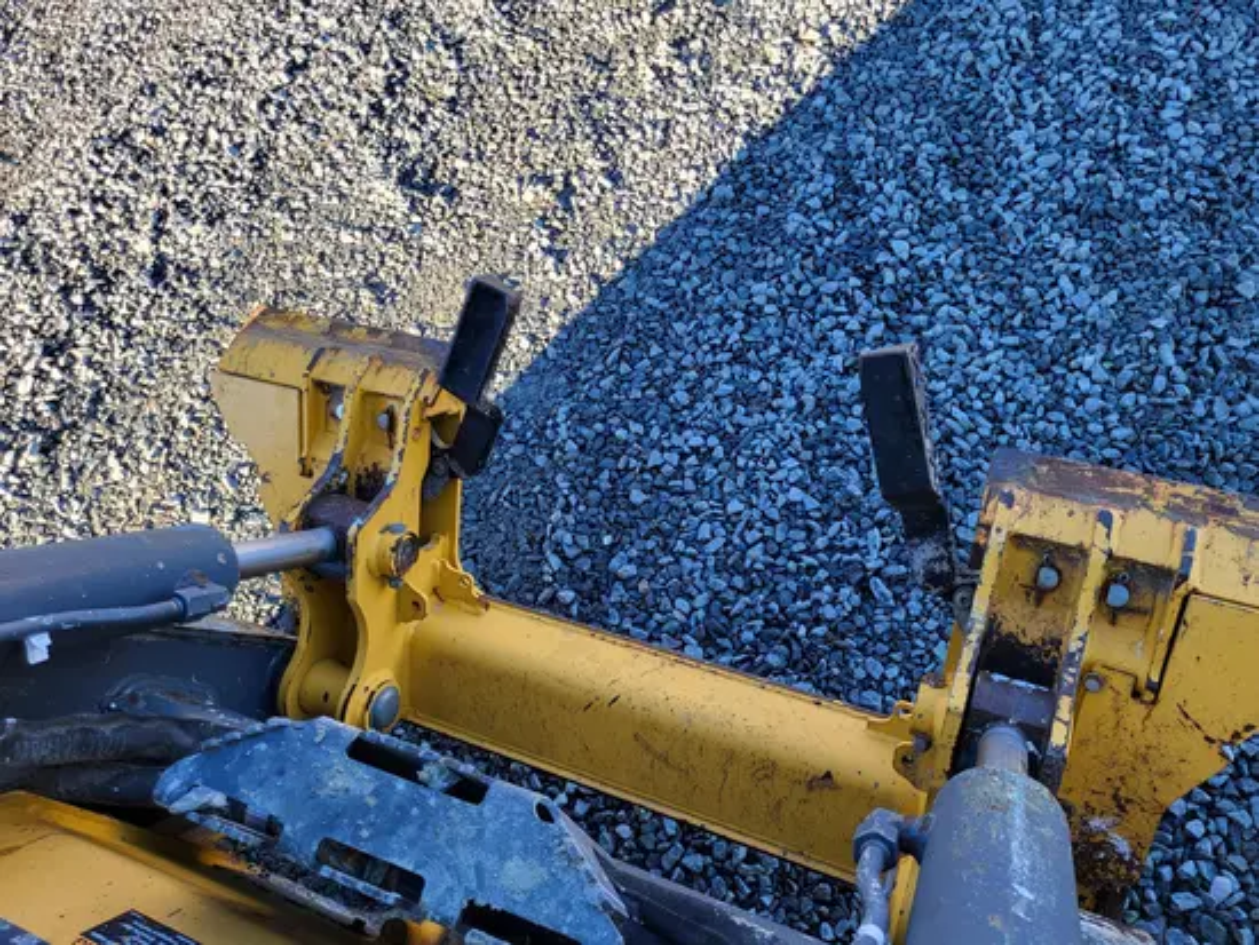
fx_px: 946
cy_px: 472
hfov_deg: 67.3
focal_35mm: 26
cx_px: 630
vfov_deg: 53.1
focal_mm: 5.4
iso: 40
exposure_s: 1/227
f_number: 1.8
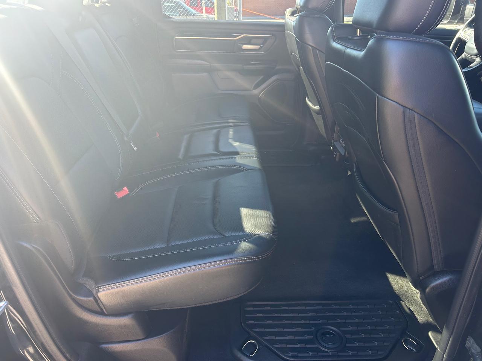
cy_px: 180
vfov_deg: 53.1
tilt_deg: -25.3
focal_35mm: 26
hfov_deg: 67.3
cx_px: 241
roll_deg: +1.9
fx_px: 362
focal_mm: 5.7
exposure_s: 1/121
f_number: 1.5
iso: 50
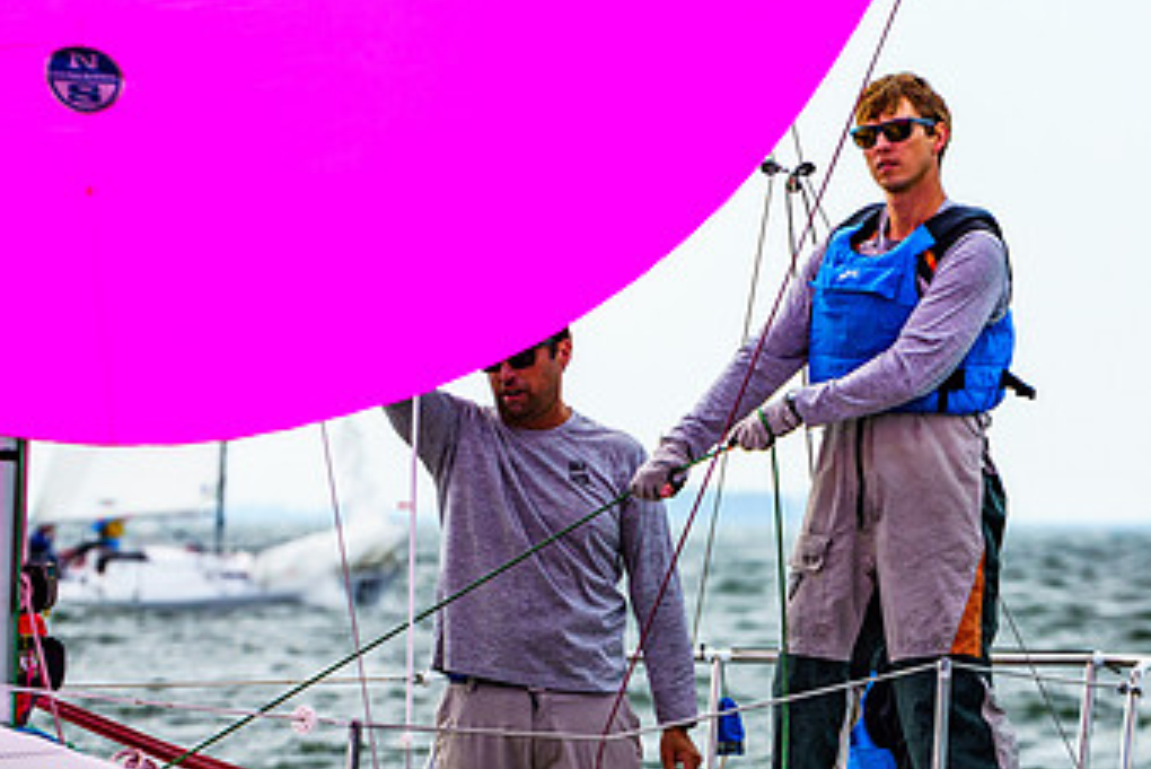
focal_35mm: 501
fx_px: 16024
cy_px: 503
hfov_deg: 4.1
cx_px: 504
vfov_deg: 2.7
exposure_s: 1/1250
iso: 320
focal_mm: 274
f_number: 8
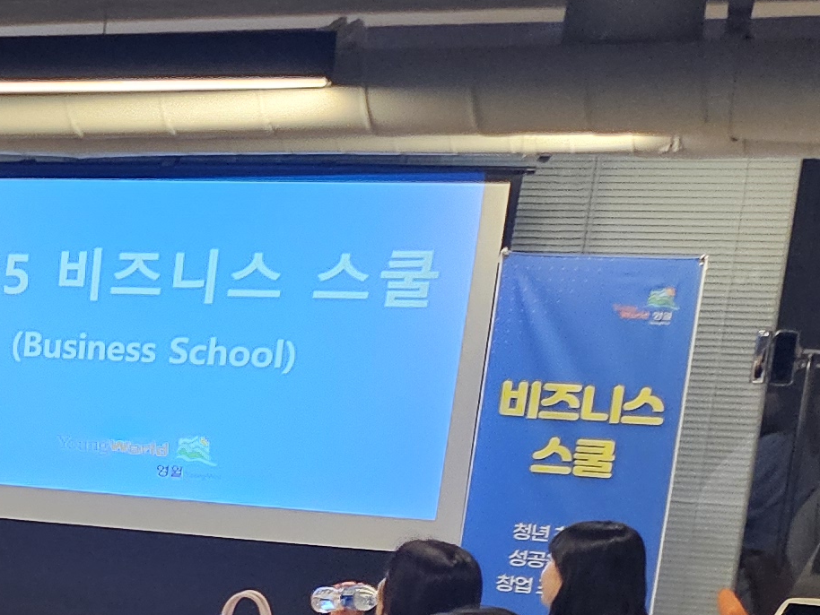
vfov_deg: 13.5
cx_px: -658
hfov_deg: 15.9
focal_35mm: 105
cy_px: 824
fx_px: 2488
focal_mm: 5
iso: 320
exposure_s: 1/120
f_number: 1.8
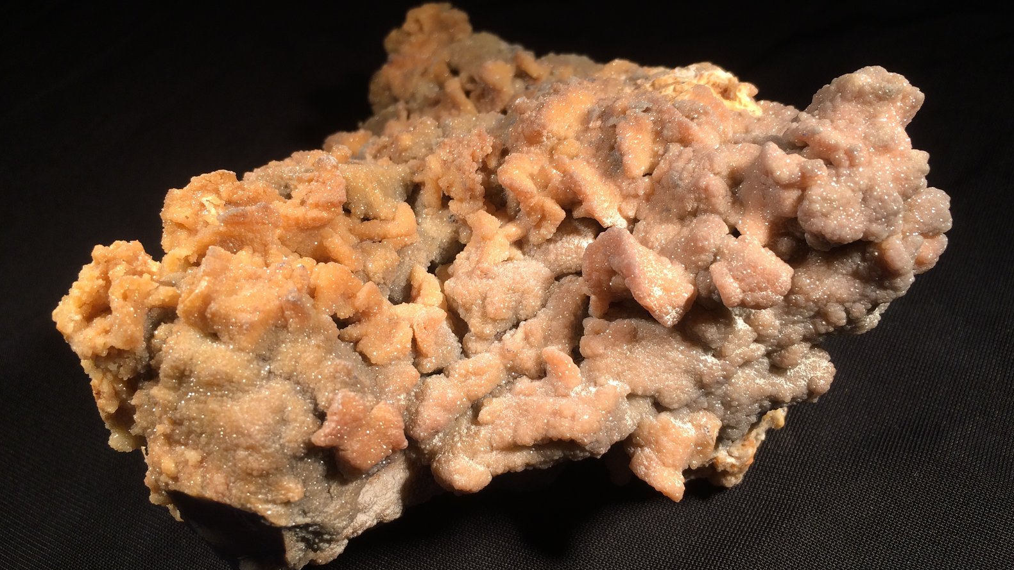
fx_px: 860
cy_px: 262
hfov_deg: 61.0
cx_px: 503
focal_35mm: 32
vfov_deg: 36.7
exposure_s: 1/140
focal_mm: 4.15
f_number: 2.2
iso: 32
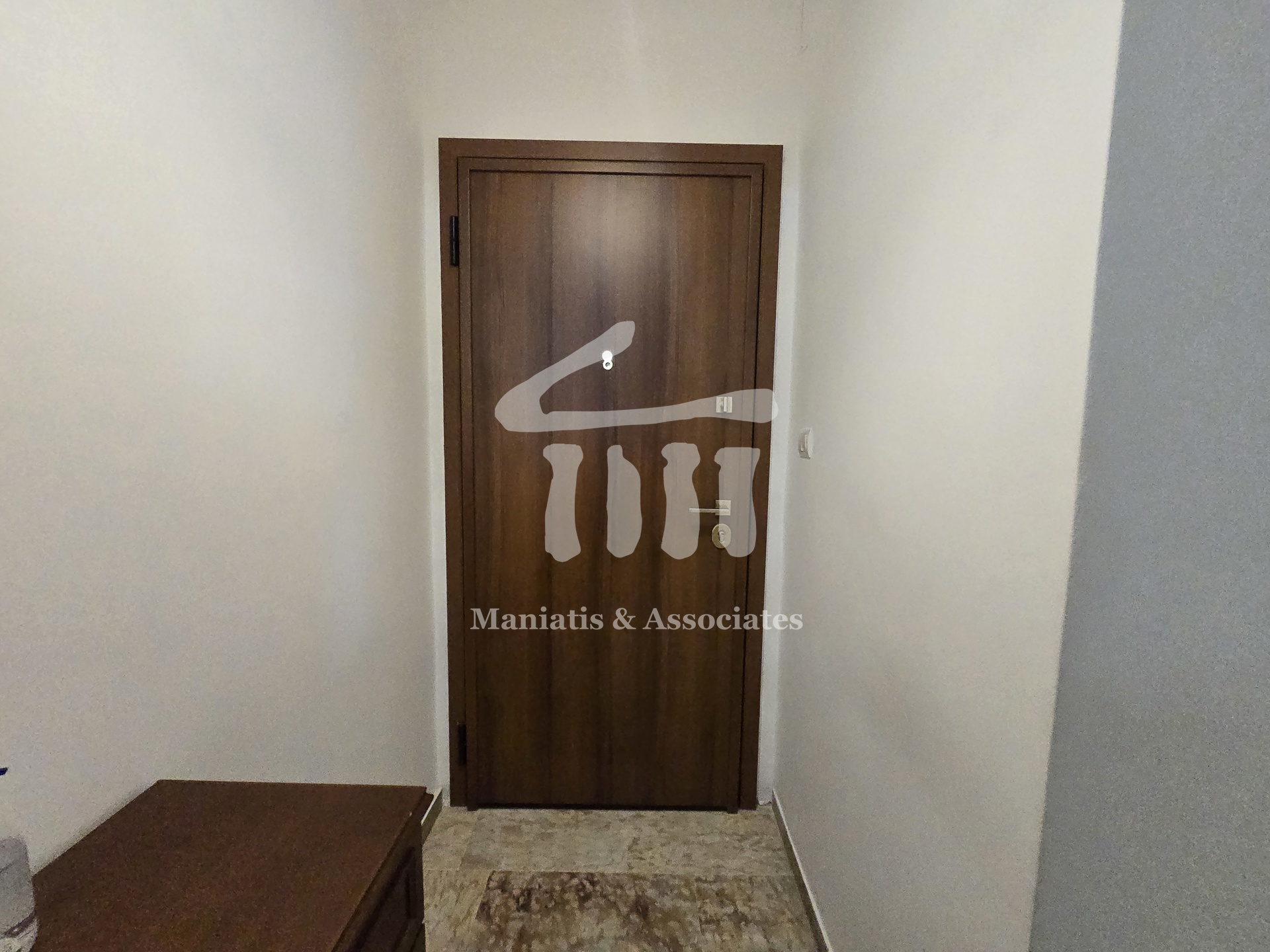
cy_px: 476
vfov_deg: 89.9
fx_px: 477
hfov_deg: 106.2
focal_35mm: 13
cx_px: 635
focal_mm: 2.2
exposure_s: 1/100
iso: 800
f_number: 2.2
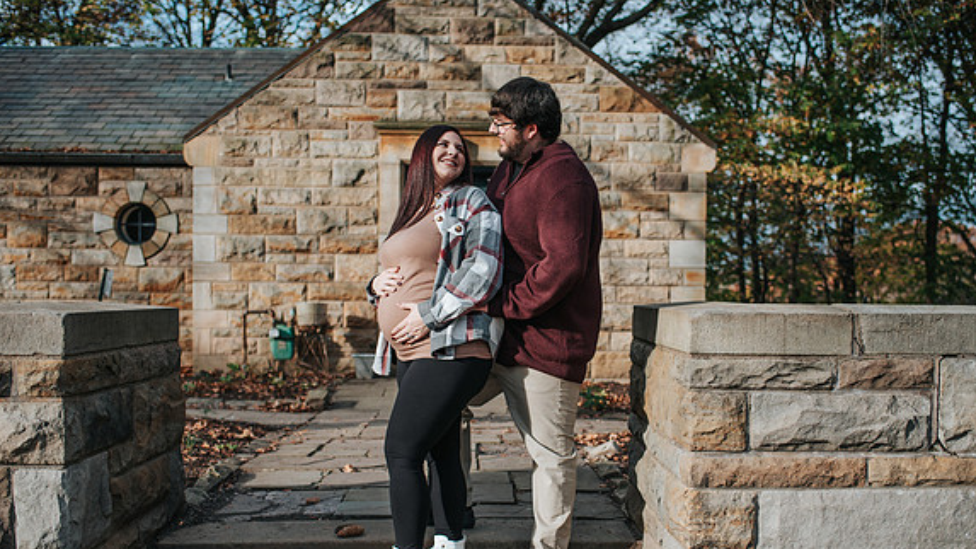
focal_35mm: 41
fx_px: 1061
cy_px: 334
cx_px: 521
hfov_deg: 49.4
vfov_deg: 28.9
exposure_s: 1/500
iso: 100
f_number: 2.8
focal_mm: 35
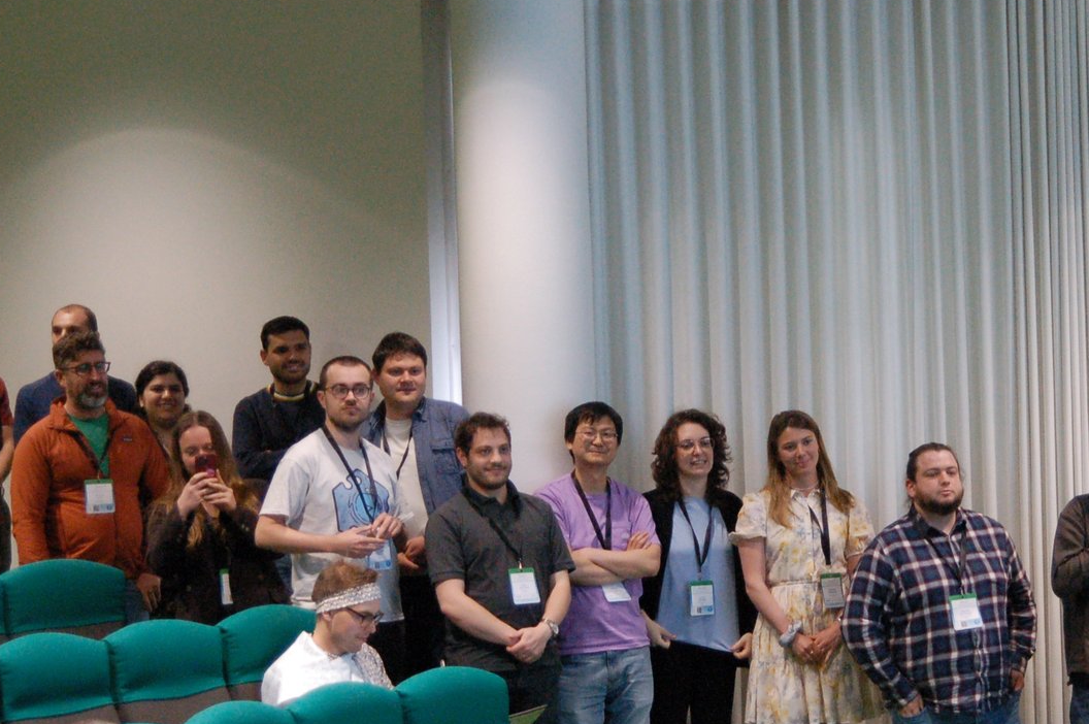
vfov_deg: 12.6
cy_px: 439
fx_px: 3264
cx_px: 833
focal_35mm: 108
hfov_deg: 18.8
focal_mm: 38
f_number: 2.8
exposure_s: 1/125
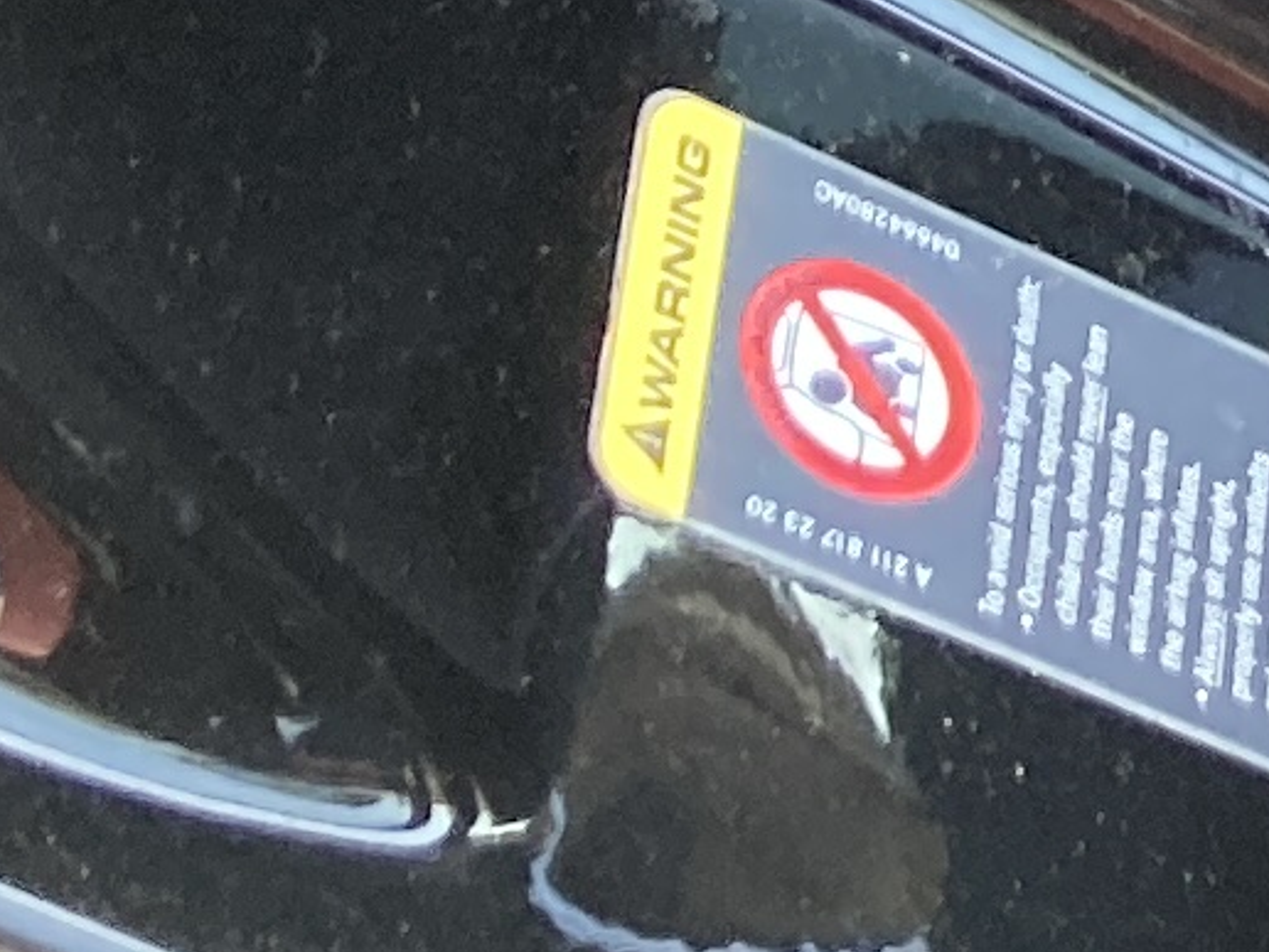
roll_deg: -8.9
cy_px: -524
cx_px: 4395
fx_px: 8028
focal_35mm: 219
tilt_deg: -38.2
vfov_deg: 6.7
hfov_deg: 7.4
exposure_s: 1/121
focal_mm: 3.99
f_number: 1.8
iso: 80
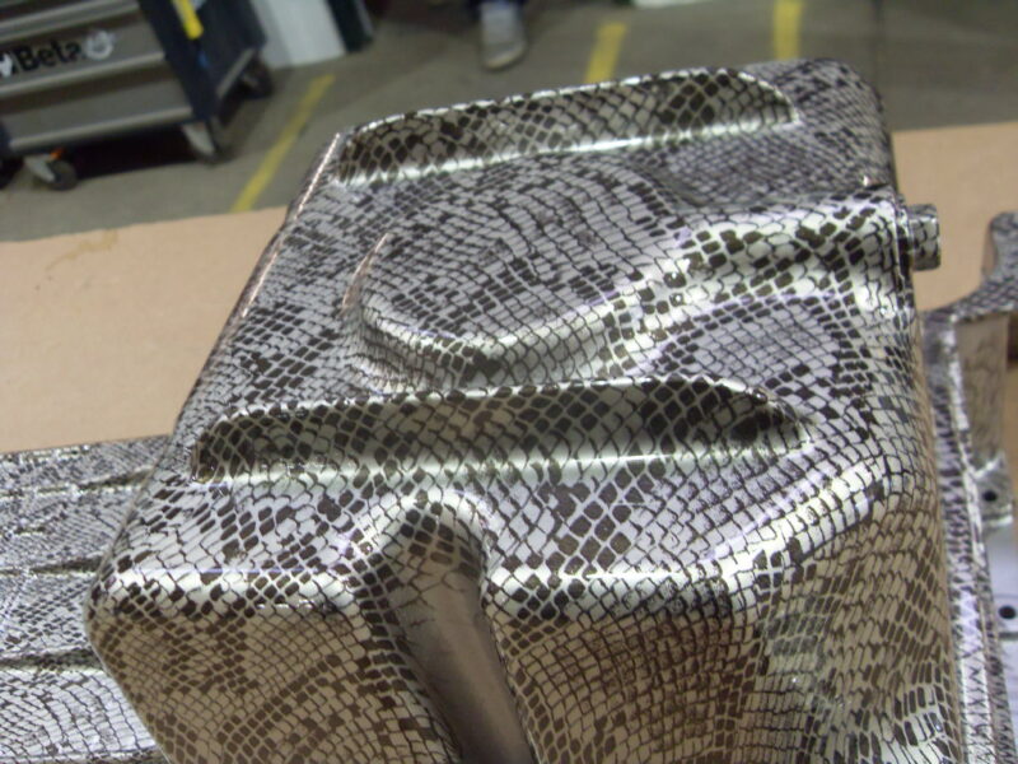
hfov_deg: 52.6
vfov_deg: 40.7
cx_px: 509
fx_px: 1029
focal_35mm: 35
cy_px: 382
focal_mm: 6.3
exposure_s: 1/20
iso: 200
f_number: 2.8
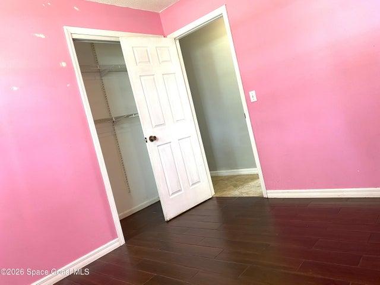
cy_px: 142
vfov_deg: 53.1
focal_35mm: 26
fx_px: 285
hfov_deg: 67.3
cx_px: 190
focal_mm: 4.25
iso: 125
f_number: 1.8
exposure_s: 1/77
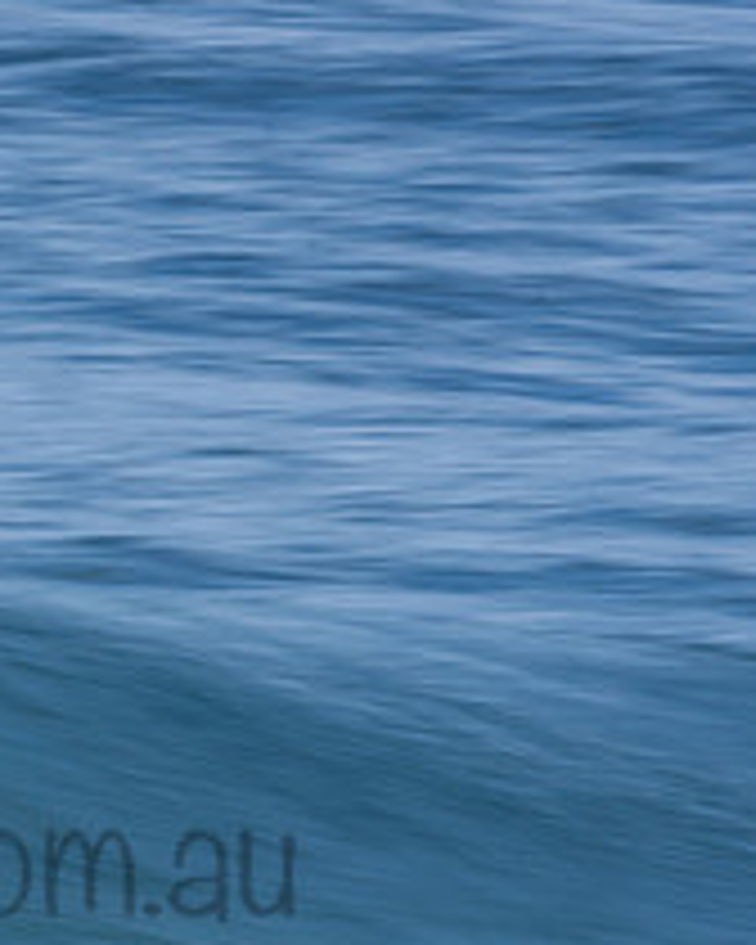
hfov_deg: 0.8
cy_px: 812
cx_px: -180
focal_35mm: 1949
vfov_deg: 1.0
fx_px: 54510
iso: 100
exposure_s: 1/30
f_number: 22
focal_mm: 500
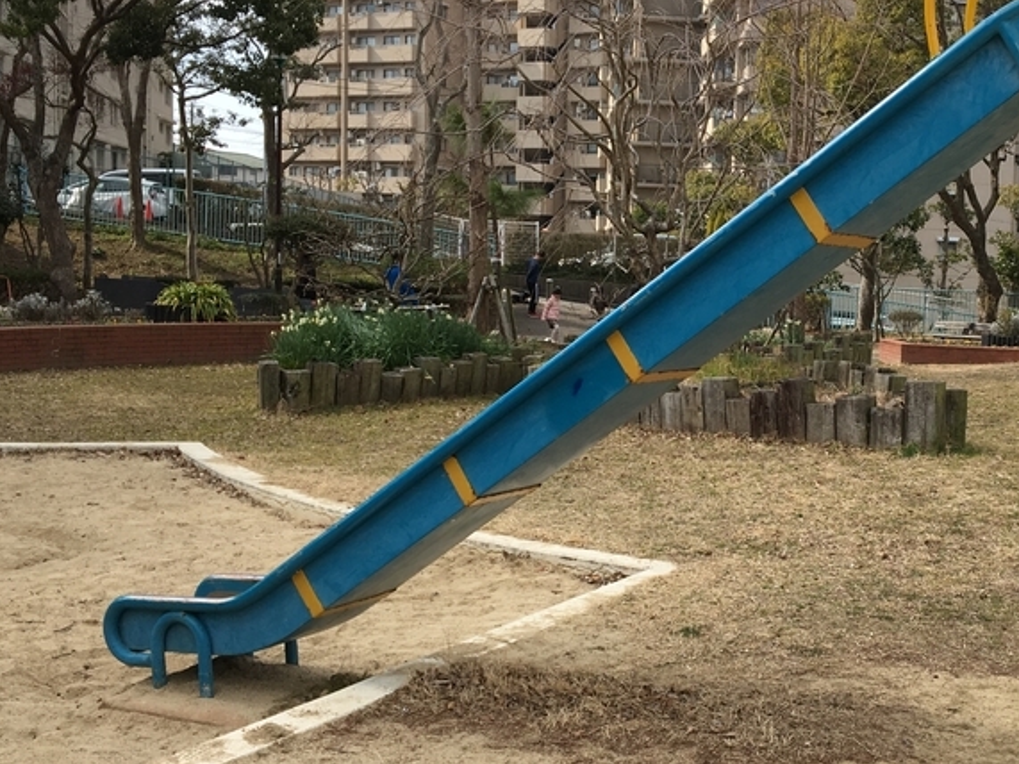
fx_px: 1530
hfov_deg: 36.2
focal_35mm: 52
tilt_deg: -6.9
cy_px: 403
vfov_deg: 28.0
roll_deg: -2.3
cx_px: 735
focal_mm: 4.15
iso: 25
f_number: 2.2
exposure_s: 1/855
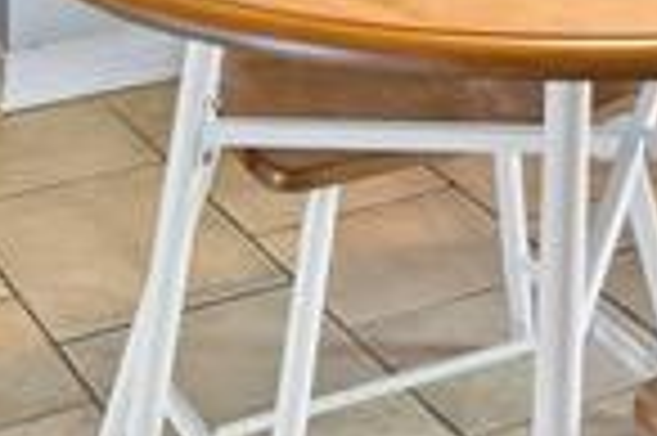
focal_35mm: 112
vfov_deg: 10.7
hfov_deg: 17.7
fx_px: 2042
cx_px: 706
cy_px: -566
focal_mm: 16
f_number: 5.6
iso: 2500
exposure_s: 1/30
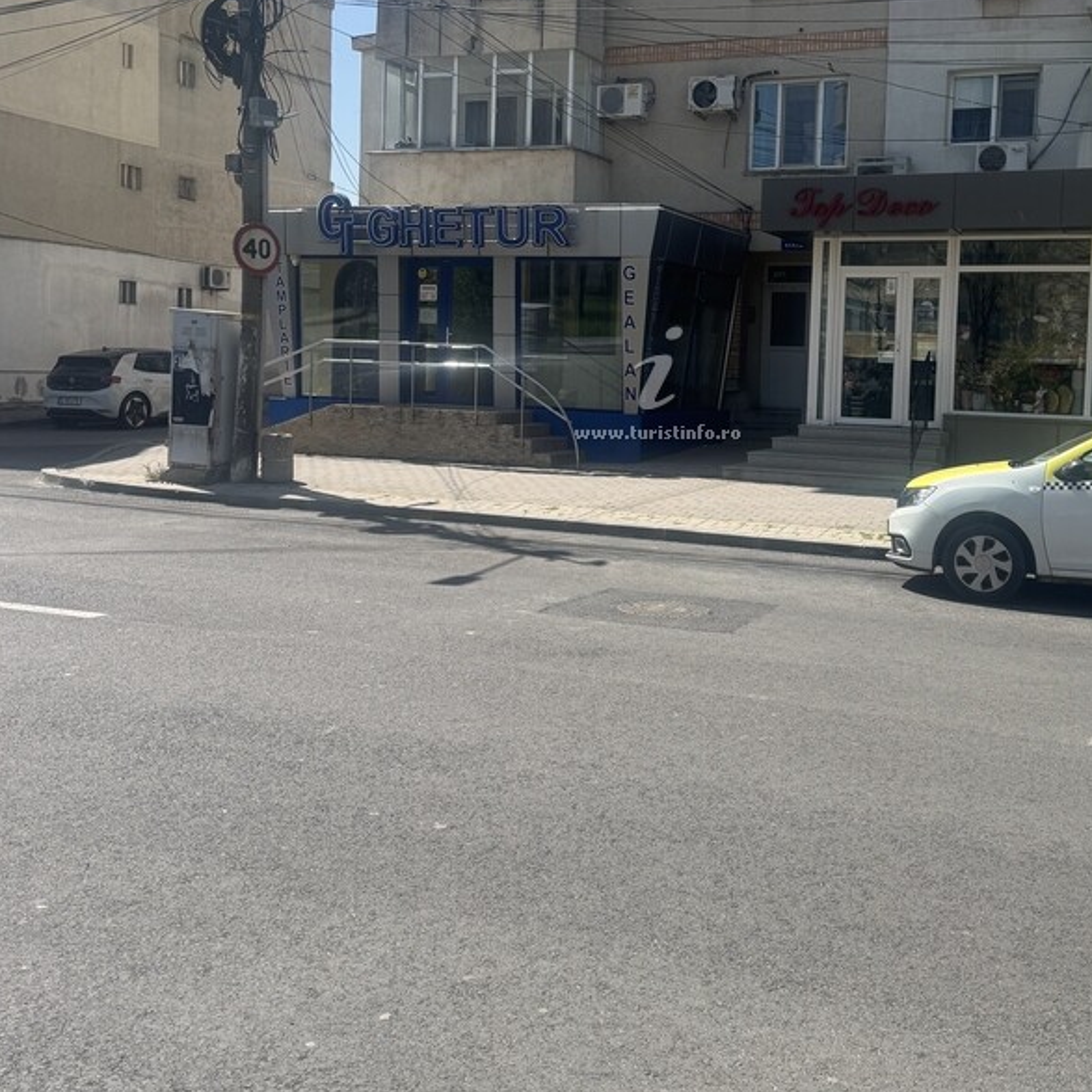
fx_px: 1321
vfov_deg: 44.4
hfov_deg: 44.6
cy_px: 389
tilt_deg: -2.0
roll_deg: -2.3
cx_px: 666
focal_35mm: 37
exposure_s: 1/4049
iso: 80
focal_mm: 6.76
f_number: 1.78
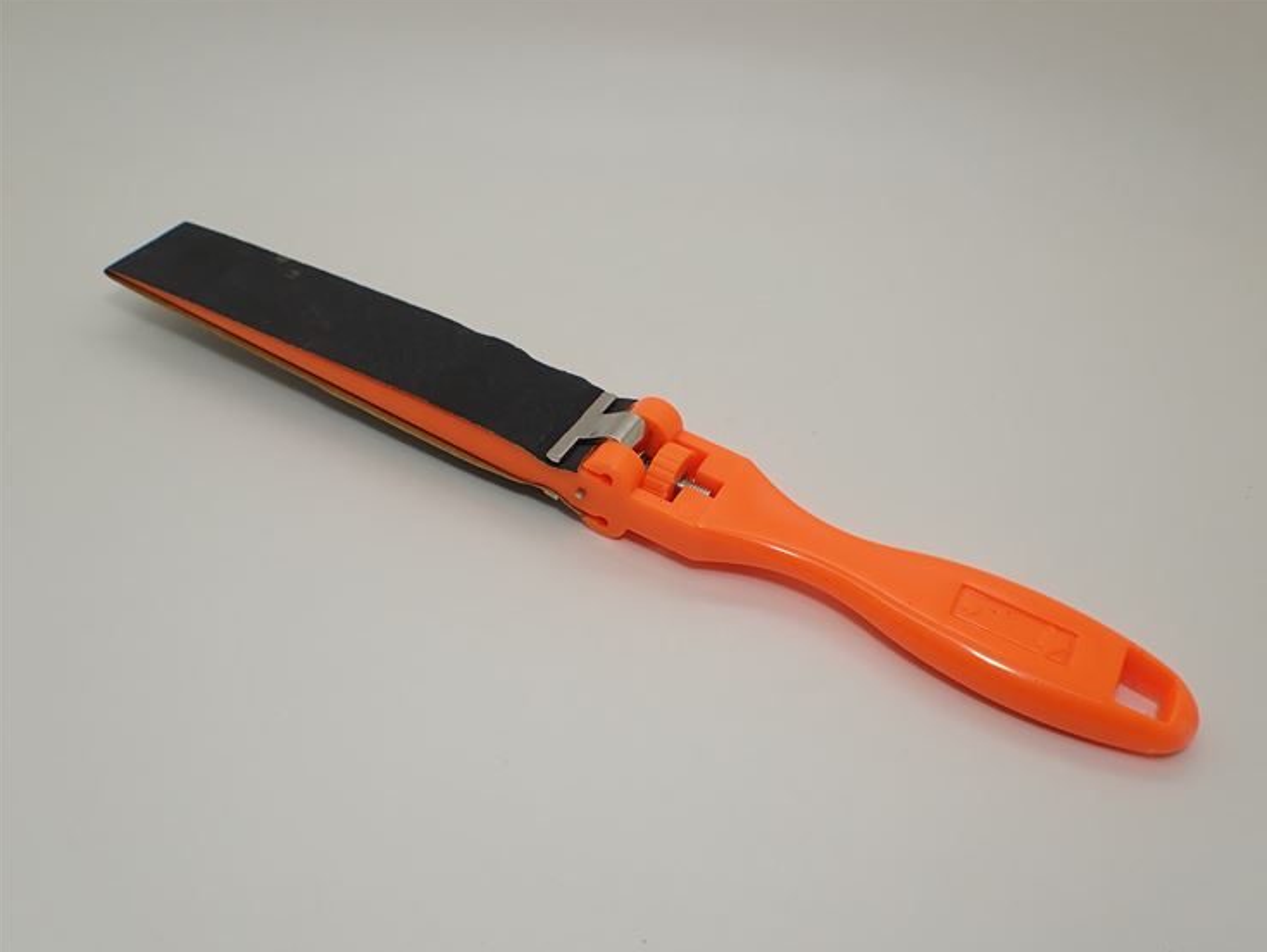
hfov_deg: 58.3
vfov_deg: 45.5
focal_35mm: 31
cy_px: 481
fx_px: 1135
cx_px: 653
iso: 100
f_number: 3.2
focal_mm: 5.4
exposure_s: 1/200
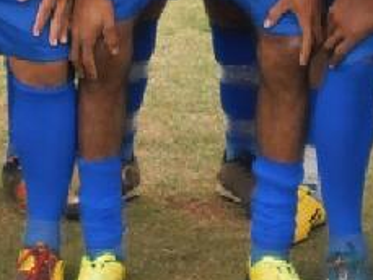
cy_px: -182
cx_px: 173
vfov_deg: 7.2
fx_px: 2167
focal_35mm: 201
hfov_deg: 9.8
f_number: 3.1
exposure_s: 1/250
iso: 100
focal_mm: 6.3
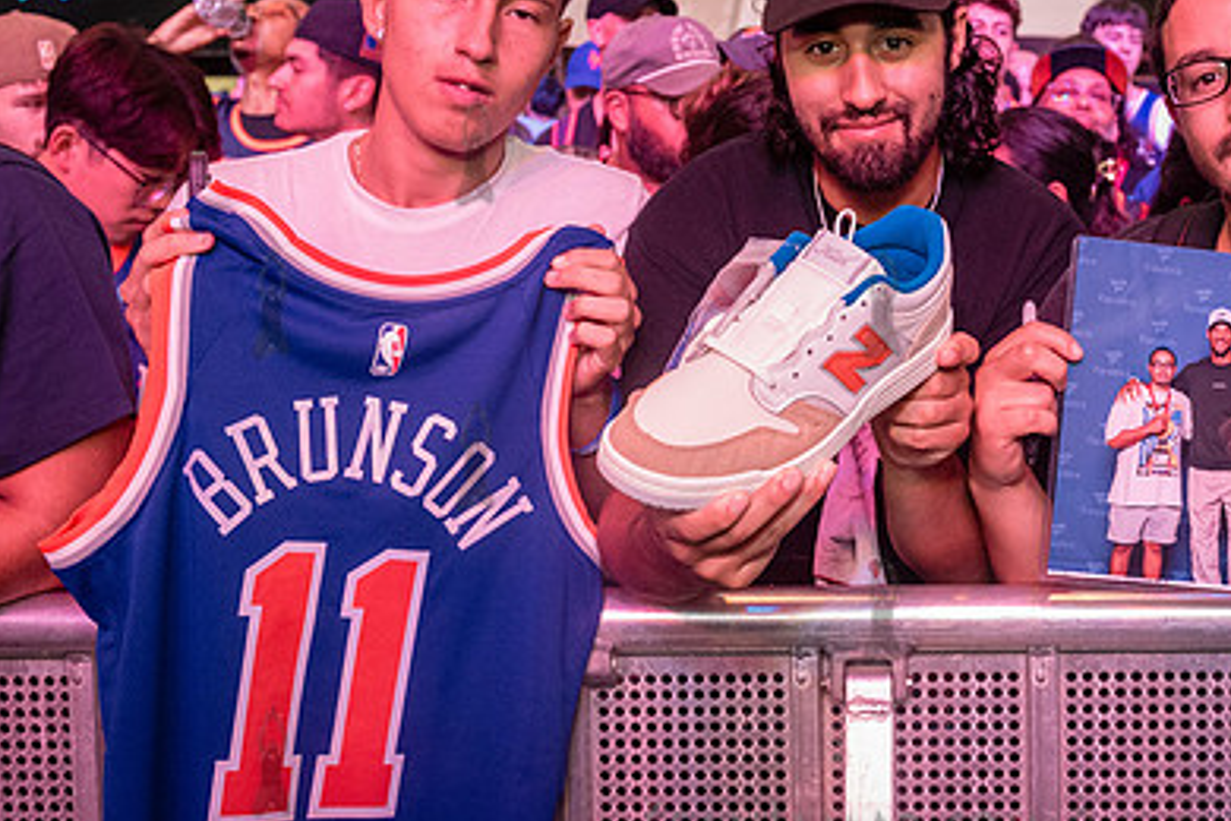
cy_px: 182
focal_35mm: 48
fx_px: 1641
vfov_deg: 27.6
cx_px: 900
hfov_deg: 40.1
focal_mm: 27
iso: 5000
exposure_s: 1/250
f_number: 4
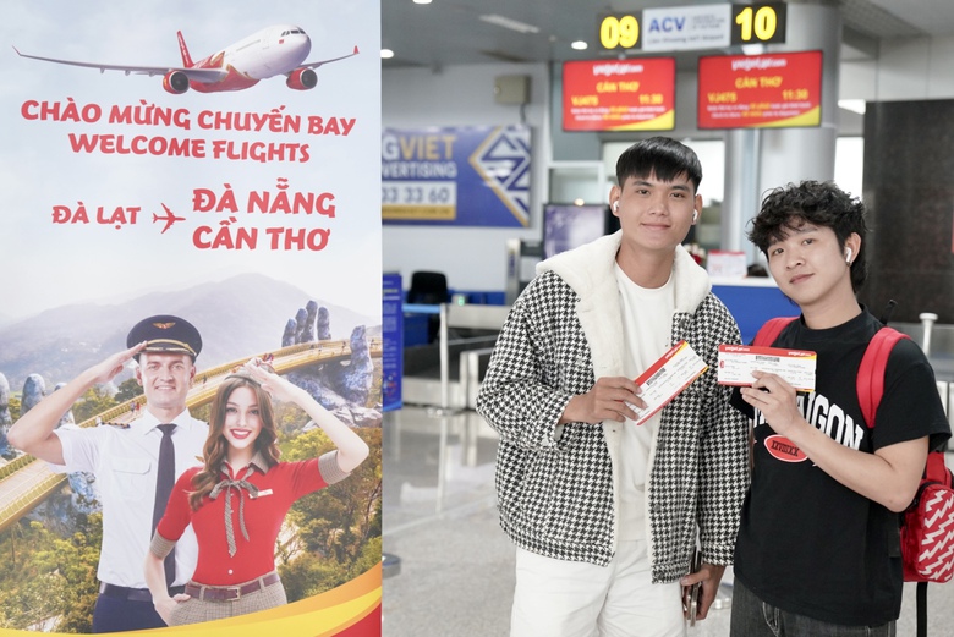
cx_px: 477
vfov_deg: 28.1
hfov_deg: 41.1
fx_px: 1273
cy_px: 318
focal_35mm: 48
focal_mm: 48
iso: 2500
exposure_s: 1/250
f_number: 3.2
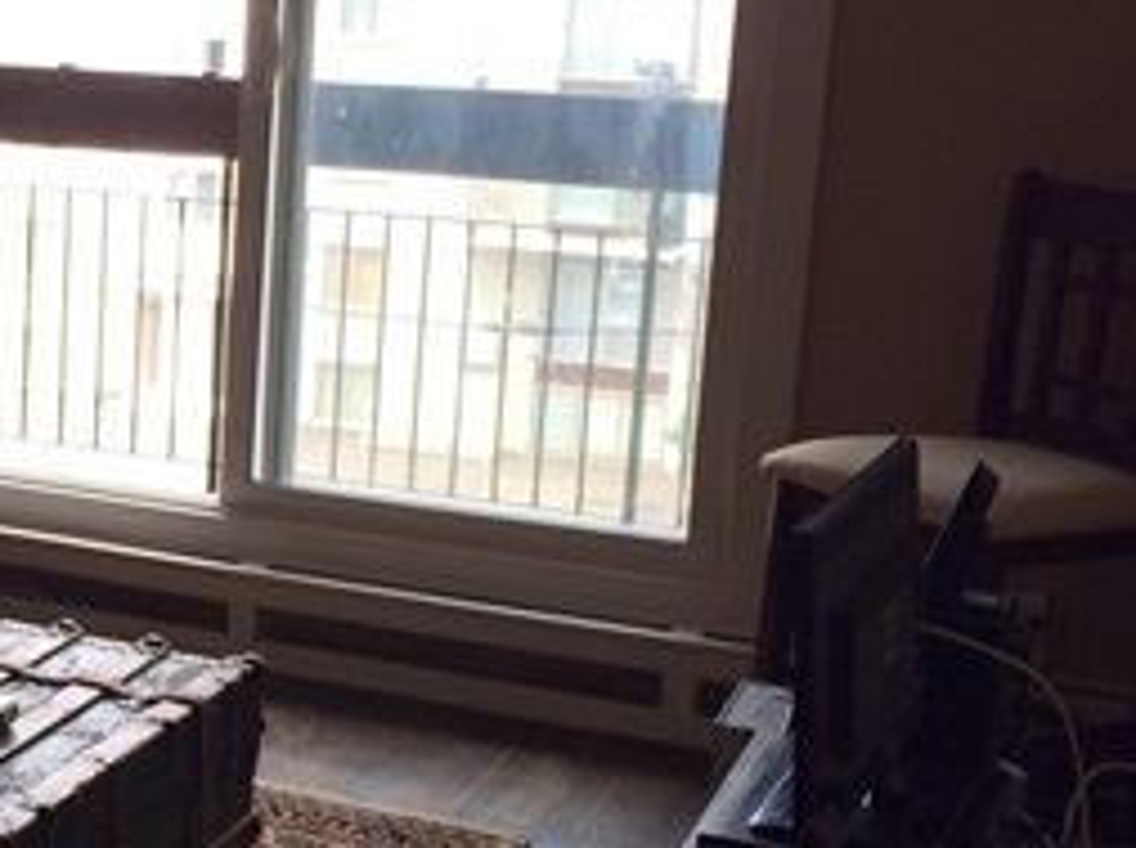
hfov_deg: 24.2
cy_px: 417
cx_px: -85
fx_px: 2491
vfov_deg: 19.3
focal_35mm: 76
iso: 40
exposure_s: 1/120
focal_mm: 4.12
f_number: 2.2
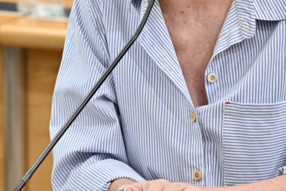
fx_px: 3839
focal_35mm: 483
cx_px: 177
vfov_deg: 2.8
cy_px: -4
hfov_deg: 4.3
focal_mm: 185
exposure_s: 1/250
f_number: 5
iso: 5000
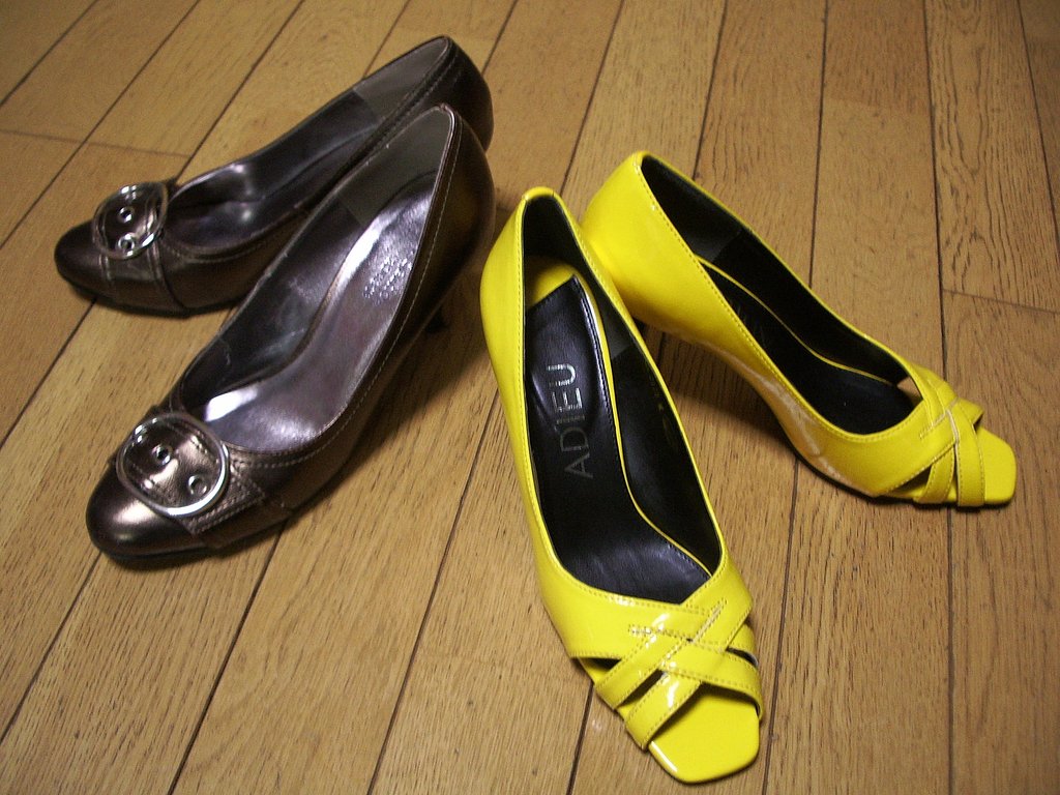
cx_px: 530
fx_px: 1072
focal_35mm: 35
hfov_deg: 52.6
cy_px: 398
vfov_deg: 40.7
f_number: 2.6
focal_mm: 5.8
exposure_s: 1/15
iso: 200
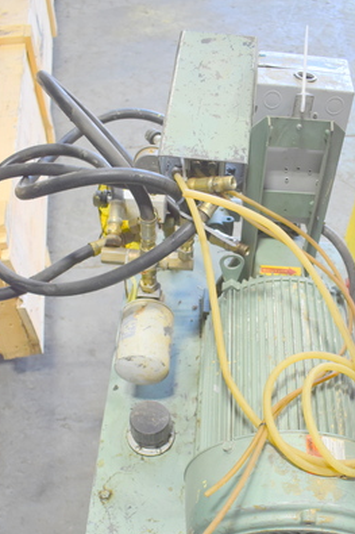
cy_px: 337
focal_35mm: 38
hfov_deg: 35.0
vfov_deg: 50.2
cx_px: 204
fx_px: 563
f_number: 3.8
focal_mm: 20
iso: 800
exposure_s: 1/250
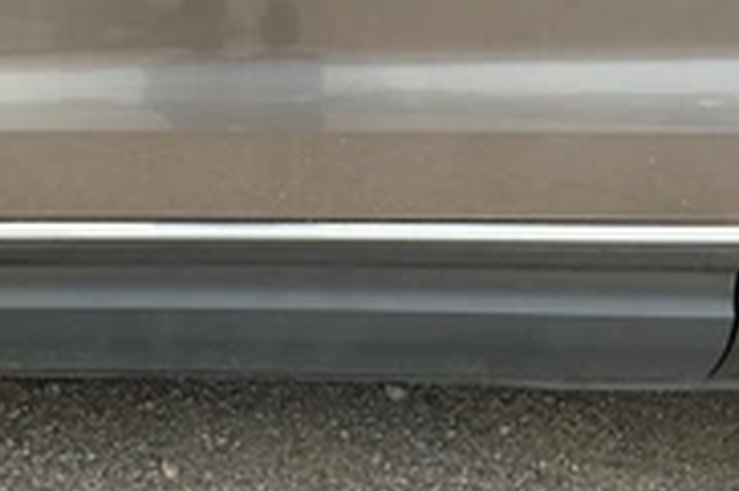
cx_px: 223
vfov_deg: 20.2
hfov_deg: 31.1
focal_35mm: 64
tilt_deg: -11.5
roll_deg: -3.1
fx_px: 1313
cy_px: -57
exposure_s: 1/804
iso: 25
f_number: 1.8
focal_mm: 3
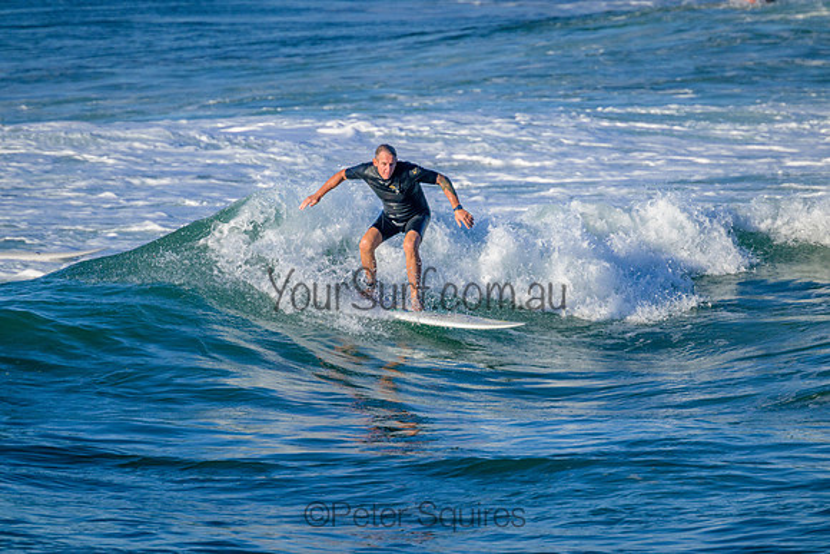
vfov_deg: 1.7
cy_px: 277
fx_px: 18448
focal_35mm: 800
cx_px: 415
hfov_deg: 2.6
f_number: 11
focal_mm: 800
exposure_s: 1/2000
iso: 800
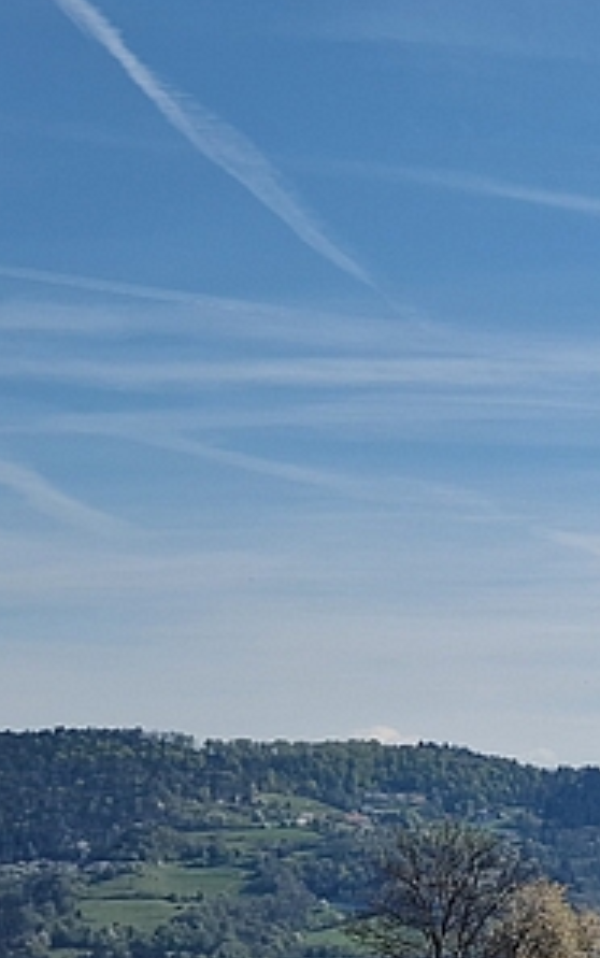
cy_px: 739
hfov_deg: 13.8
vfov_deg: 24.9
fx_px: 2142
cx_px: 1161
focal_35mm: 82
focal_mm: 6.4
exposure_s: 1/2792
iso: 50
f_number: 1.8
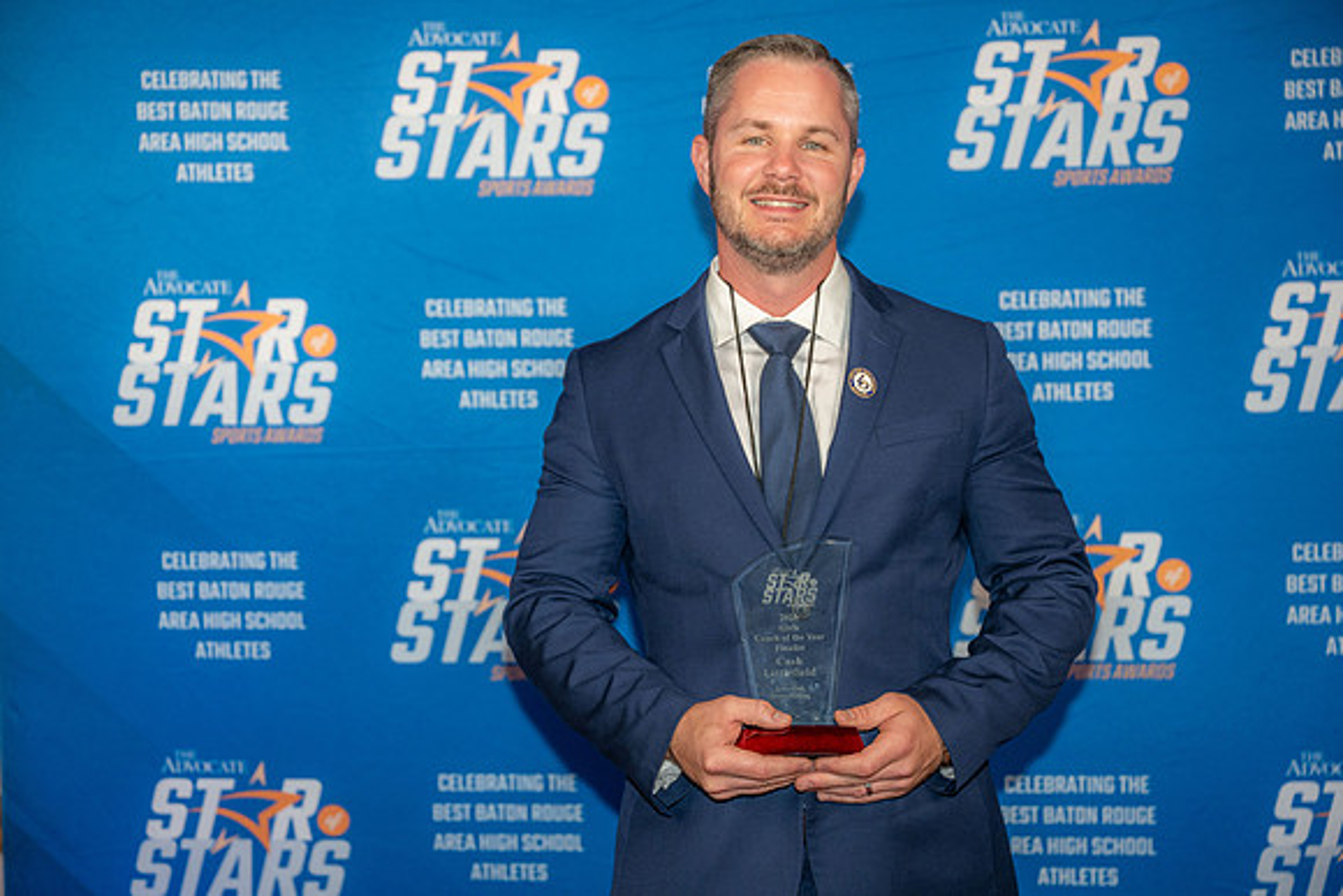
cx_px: 672
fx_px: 2313
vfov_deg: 21.9
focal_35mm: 62
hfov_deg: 32.4
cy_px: 448
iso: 320
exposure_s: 1/125
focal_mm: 62
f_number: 3.5
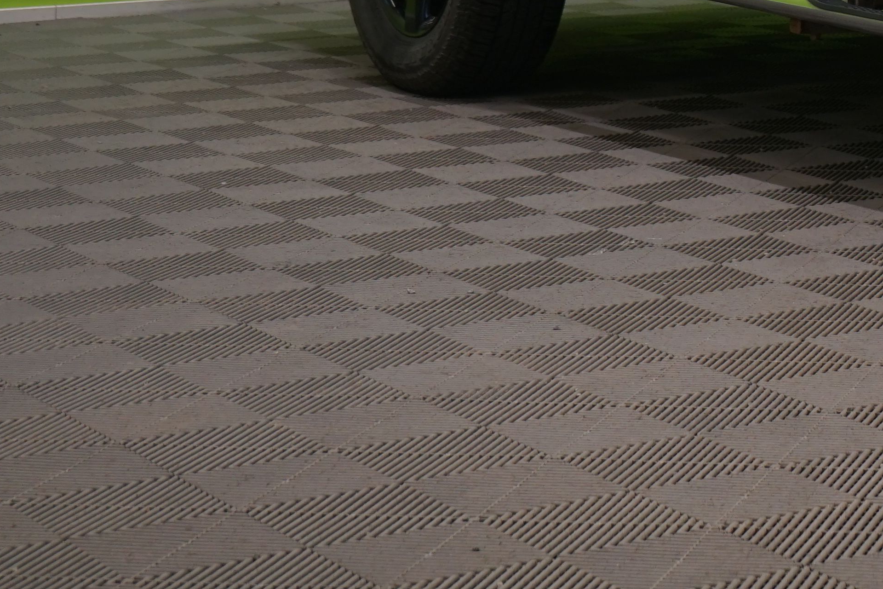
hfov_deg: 15.3
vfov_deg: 10.6
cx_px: 1279
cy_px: -263
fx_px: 3066
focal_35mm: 125
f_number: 5.6
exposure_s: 1/25
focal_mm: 40
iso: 400
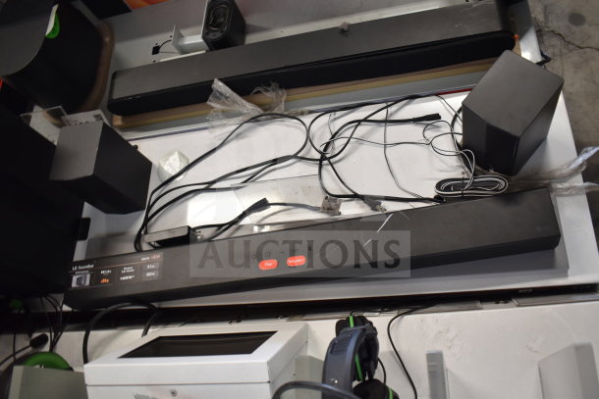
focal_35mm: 32
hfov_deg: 59.5
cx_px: 300
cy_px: 200
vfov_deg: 41.7
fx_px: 524
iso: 720
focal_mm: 21
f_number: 3.8
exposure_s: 1/30
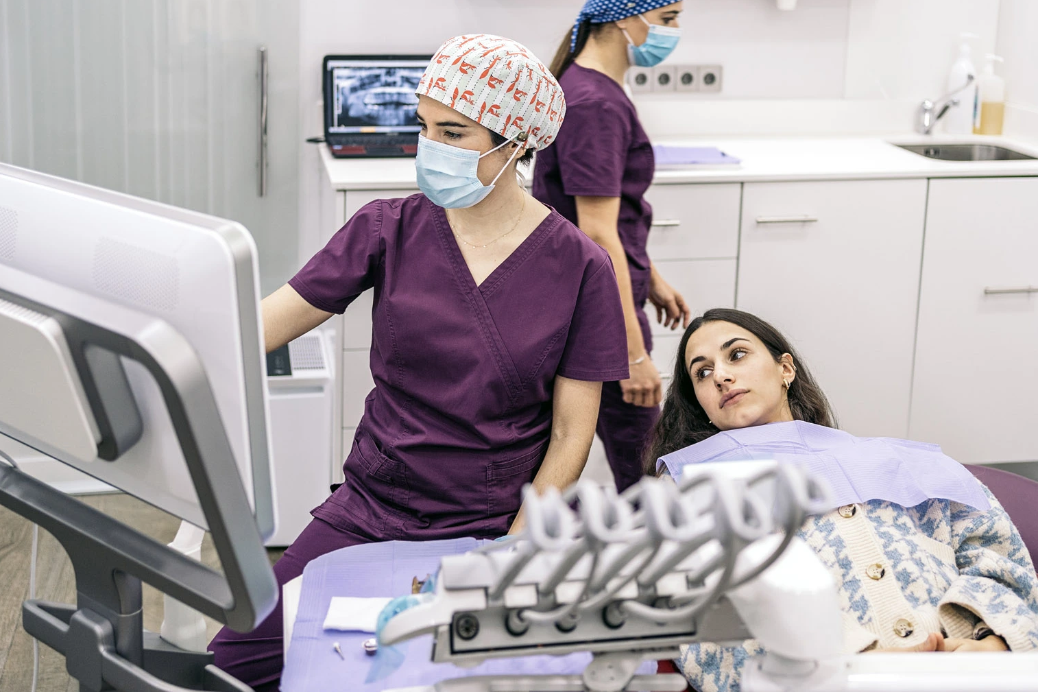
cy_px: 281
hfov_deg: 45.4
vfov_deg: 31.1
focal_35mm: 43
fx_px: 1240
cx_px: 575
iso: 640
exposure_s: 1/160
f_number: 2.2
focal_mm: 35
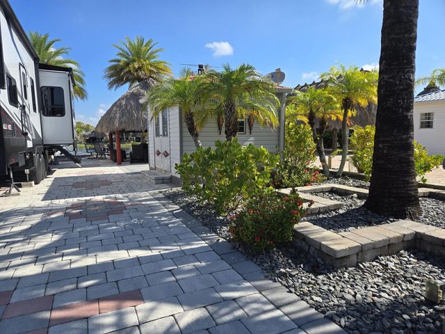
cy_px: 167
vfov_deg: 58.9
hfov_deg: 73.9
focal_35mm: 23
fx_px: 296
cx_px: 222
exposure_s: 1/1372
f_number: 1.8
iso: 25
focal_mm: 5.4
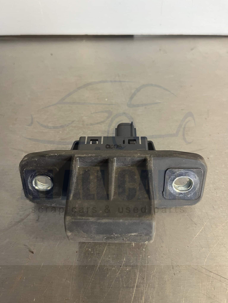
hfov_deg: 53.1
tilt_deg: -56.7
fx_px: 228
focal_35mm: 26
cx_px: 114
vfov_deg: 67.3
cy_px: 152
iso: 250
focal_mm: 5.1
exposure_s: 1/50
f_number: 1.6
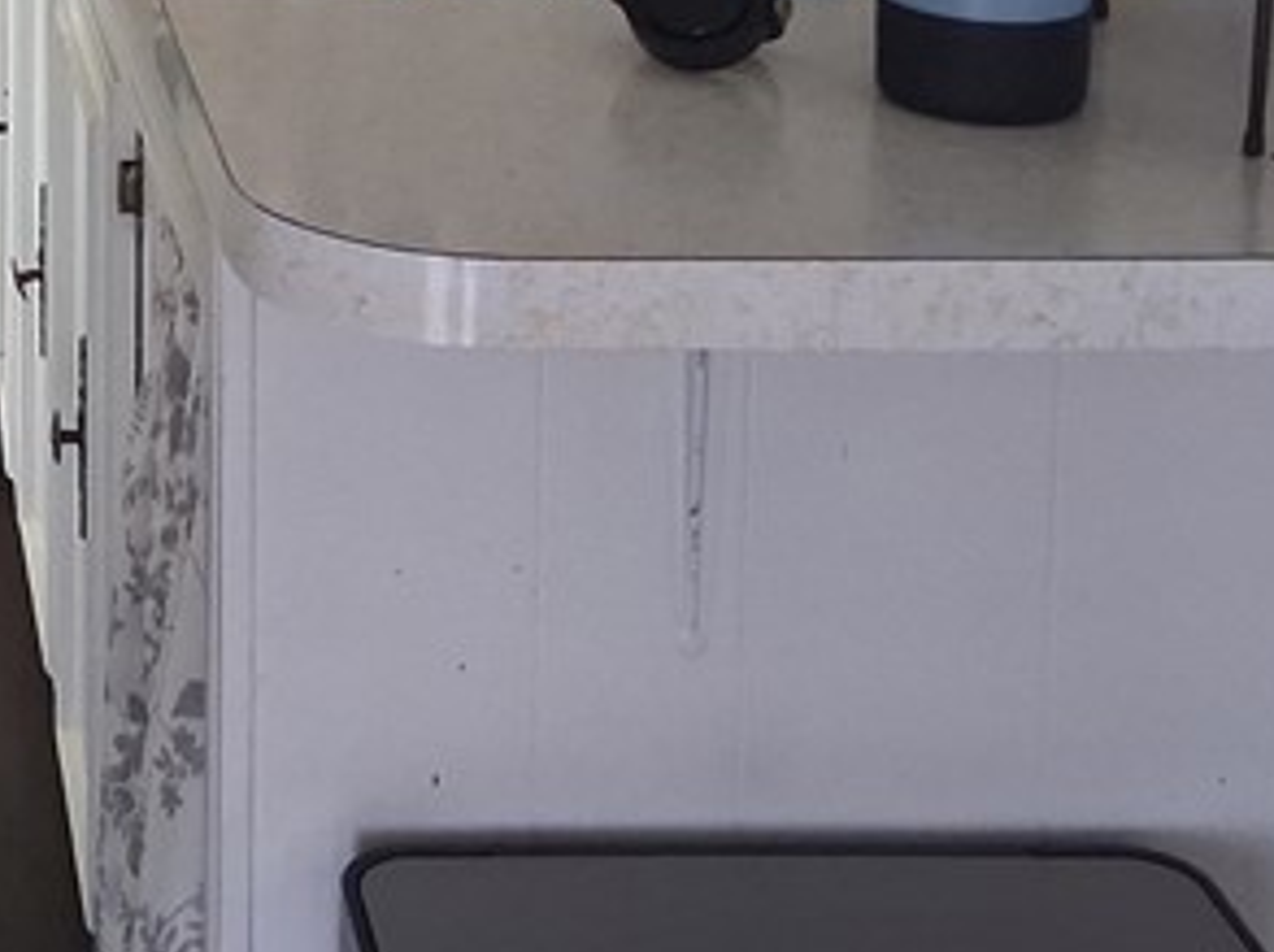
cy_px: -404
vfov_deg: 15.2
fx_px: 3345
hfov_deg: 20.6
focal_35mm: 91
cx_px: -126
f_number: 1.8
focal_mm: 3.98
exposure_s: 1/60
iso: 640
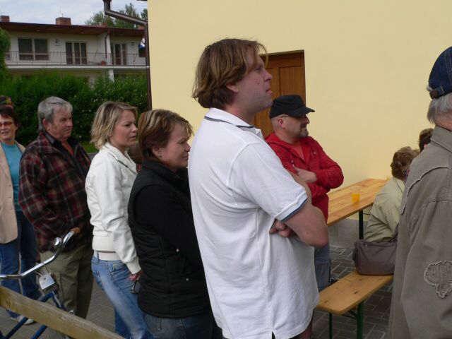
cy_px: 170
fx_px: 470
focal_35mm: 36
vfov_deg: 39.7
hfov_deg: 51.4
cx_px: 226
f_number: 4.6
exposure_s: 1/500
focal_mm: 6
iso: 80
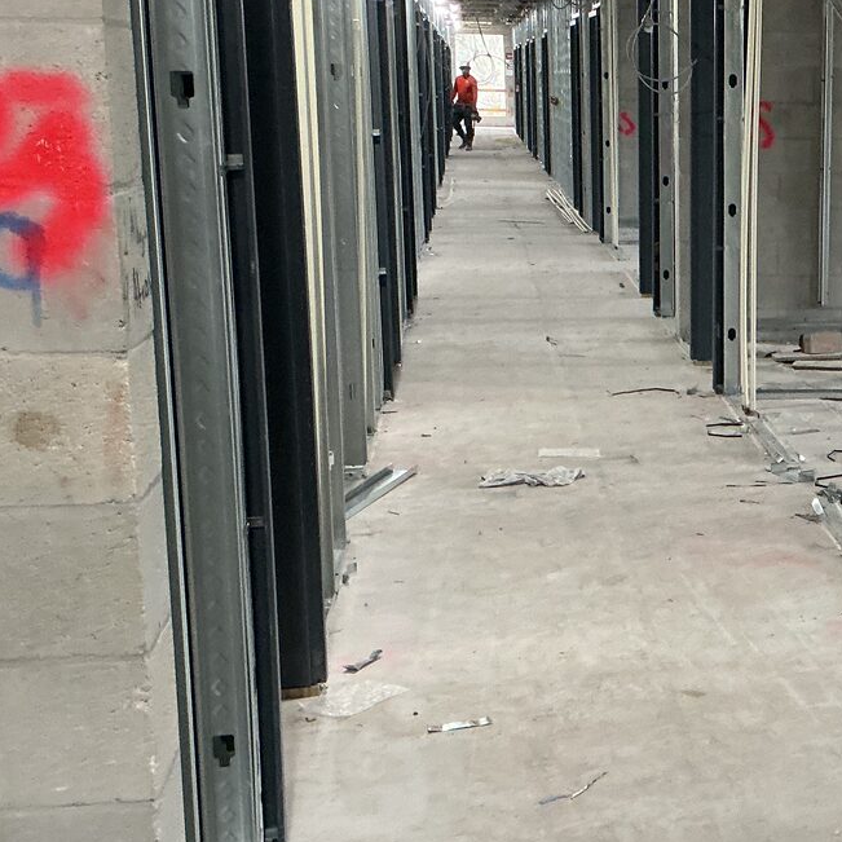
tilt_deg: -11.9
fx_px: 1734
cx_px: 806
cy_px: 454
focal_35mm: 63
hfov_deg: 26.1
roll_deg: +0.1
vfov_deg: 27.3
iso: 200
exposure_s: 1/60
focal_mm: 3
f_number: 1.8
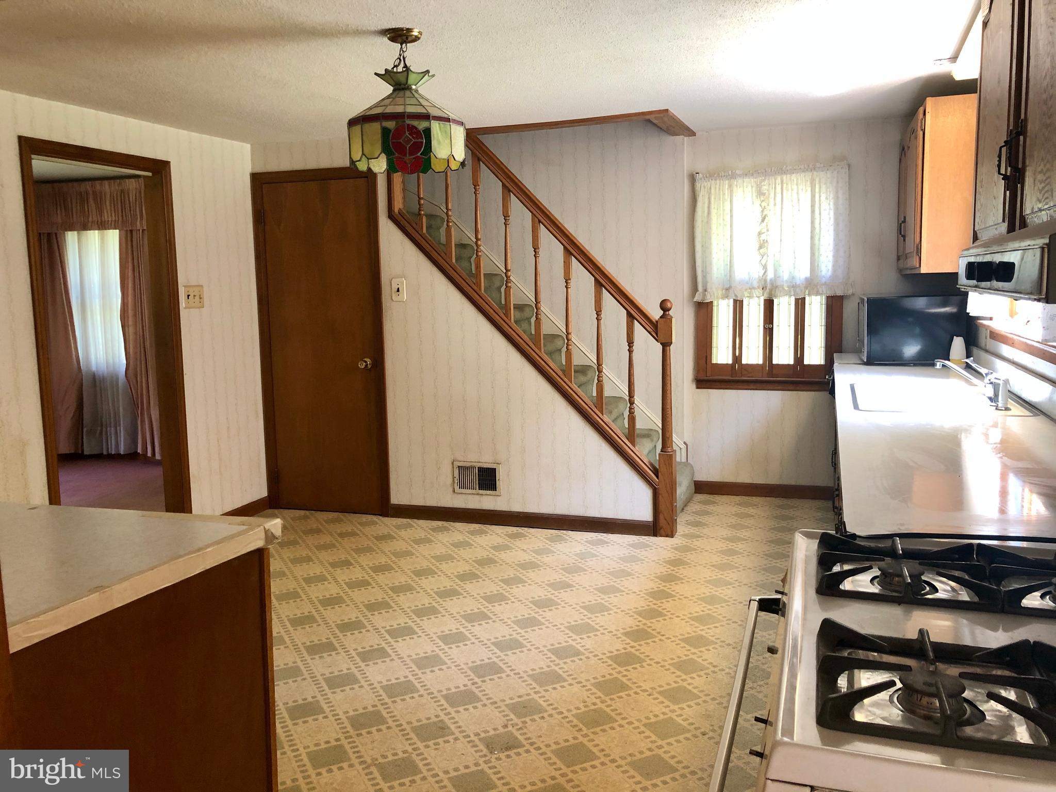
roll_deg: +1.3
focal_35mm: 28
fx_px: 854
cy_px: 396
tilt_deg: -6.8
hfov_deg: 63.4
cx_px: 528
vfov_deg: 49.7
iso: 40
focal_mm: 4
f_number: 1.8
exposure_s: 1/20
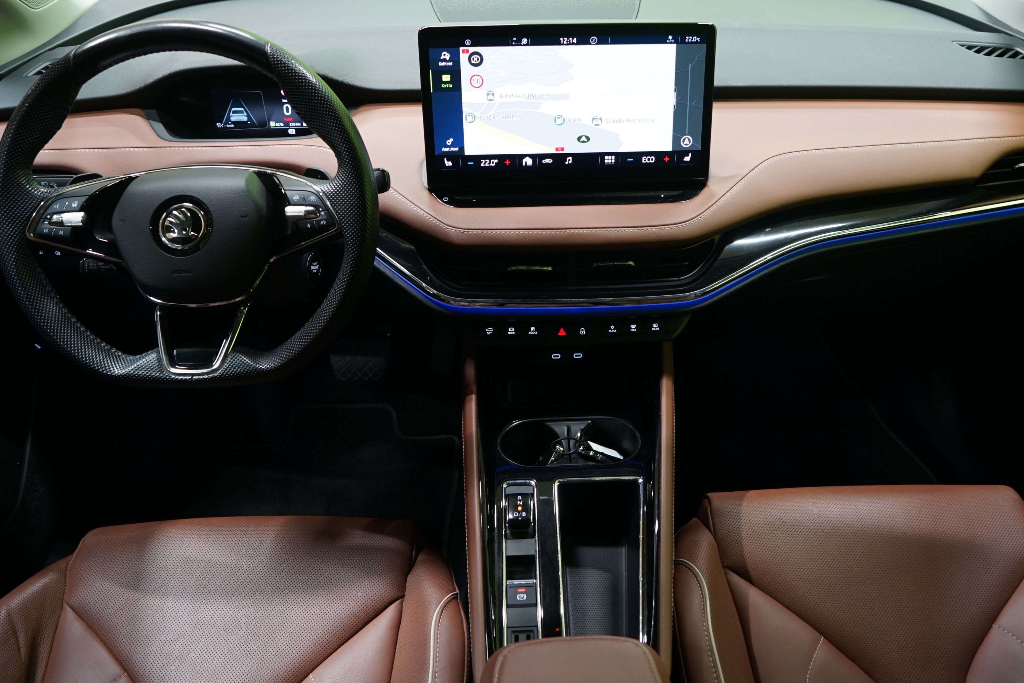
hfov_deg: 60.2
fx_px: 882
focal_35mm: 31
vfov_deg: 42.3
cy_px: 311
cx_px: 559
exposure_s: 1/25
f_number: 4
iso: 800
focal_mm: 24
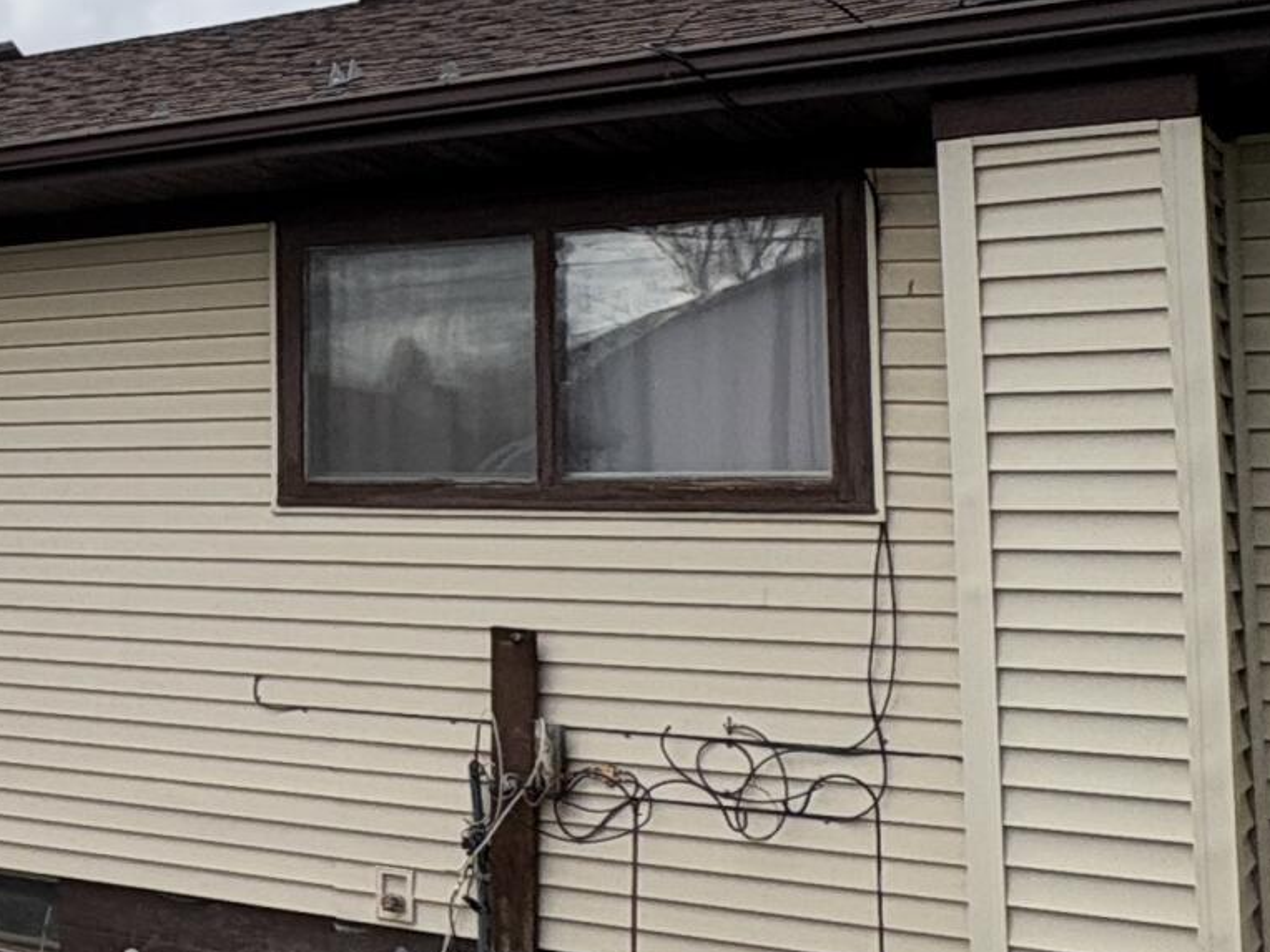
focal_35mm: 55
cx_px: -336
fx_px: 2018
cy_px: 347
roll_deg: -0.8
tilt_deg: +7.6
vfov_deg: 26.5
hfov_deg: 29.1
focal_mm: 2.22
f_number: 2.2
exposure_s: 1/2083
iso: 40
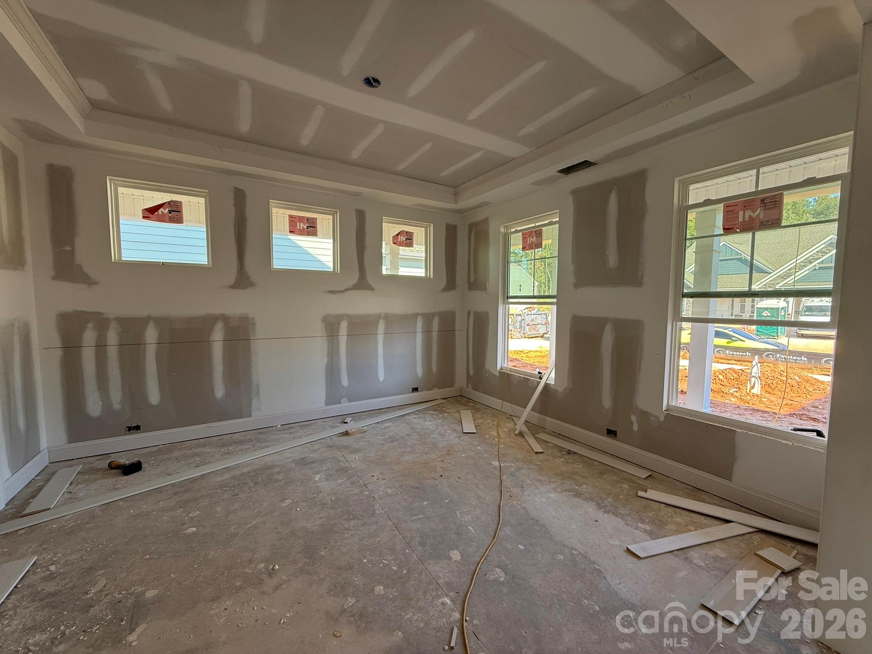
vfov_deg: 85.7
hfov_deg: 102.1
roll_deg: -1.9
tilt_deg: -4.8
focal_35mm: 14
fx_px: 353
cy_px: 327
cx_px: 436
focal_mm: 2.22
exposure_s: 1/107
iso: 64
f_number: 2.2
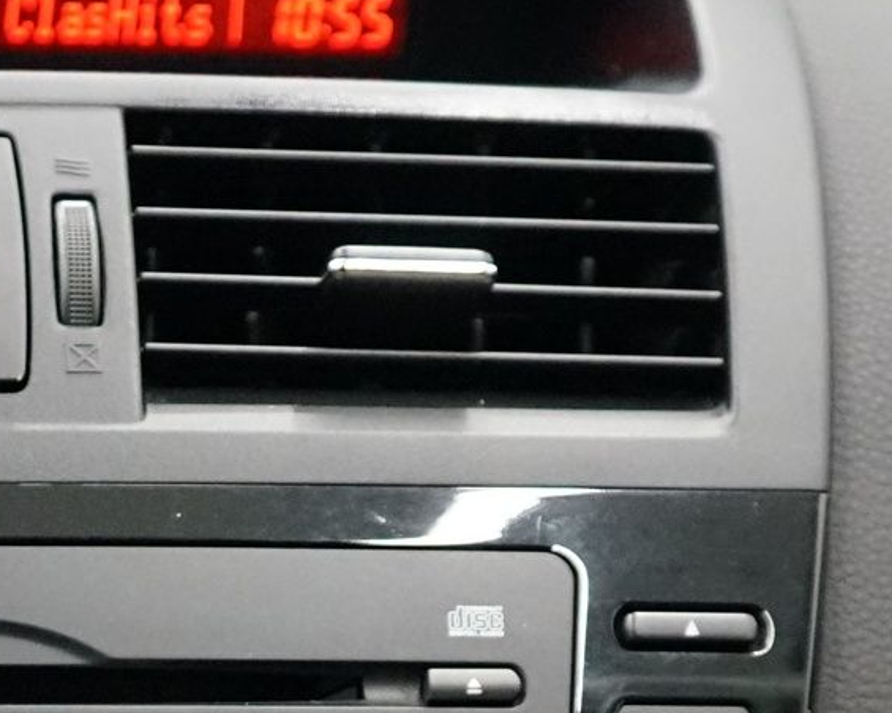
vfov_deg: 11.1
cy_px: 1133
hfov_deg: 14.2
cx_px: -65
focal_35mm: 133
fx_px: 3511
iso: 5000
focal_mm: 32
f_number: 4
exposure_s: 1/160
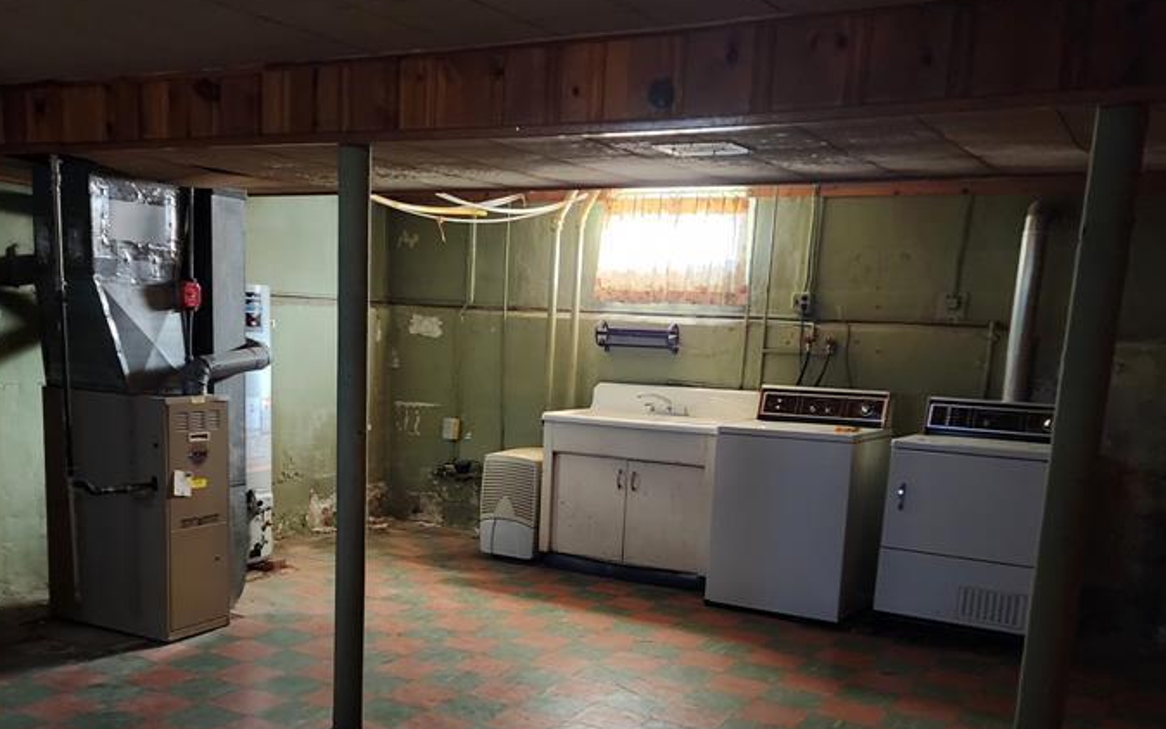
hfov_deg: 52.6
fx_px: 1176
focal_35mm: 37
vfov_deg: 33.7
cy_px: 555
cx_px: 503
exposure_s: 1/24
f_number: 1.8
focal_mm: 6.4
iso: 800
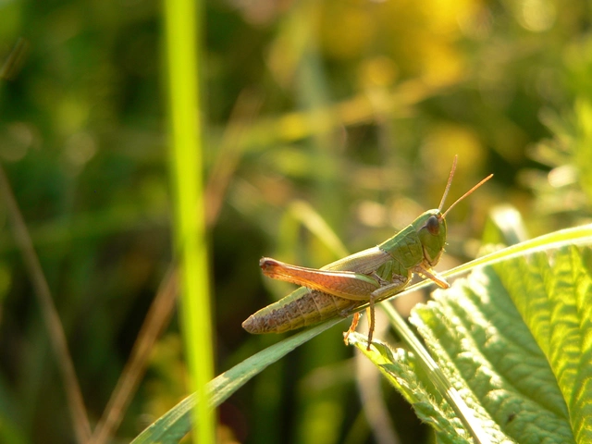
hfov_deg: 20.2
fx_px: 1659
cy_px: 222
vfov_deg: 15.2
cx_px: 296
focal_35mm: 97
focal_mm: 16.2
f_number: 3.3
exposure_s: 1/125
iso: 100
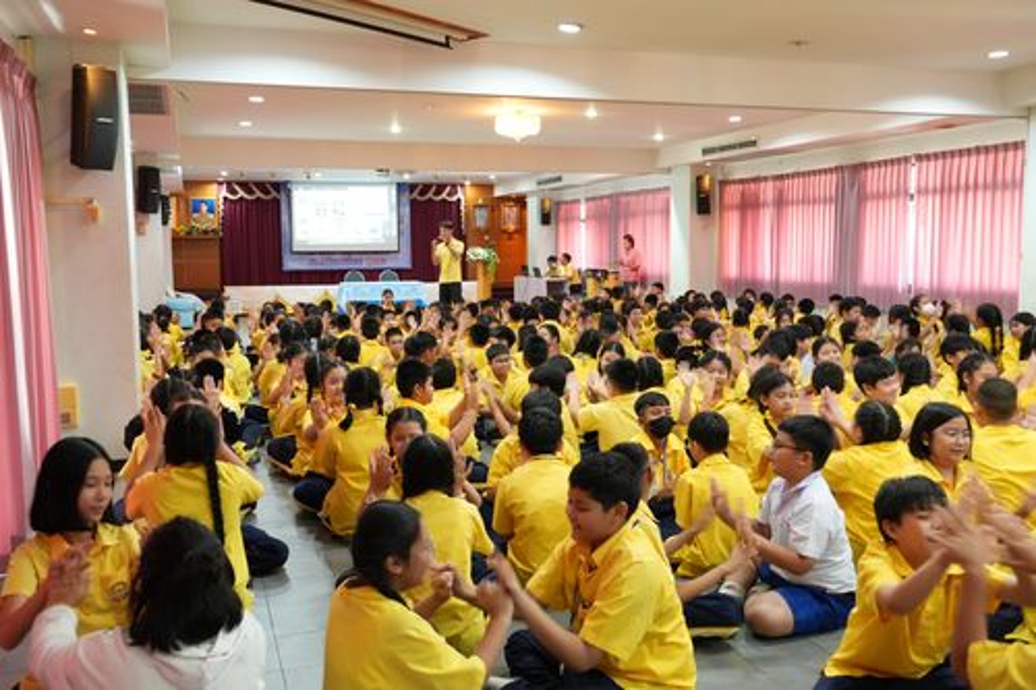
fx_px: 949
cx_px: 518
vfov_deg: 39.9
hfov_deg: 57.2
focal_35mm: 33
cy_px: 345
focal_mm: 22
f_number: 6.3
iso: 2500
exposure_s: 1/30
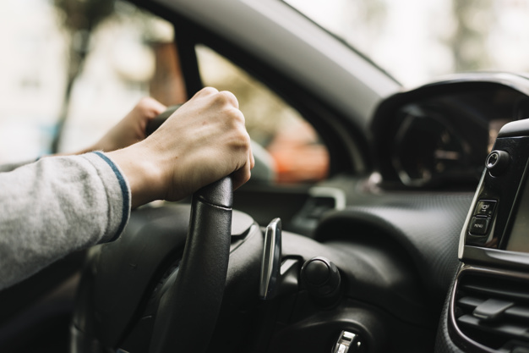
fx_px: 734
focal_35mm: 50
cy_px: 176
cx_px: 264
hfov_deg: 39.6
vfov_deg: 27.0
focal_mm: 50
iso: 200
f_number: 2.8
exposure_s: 1/200
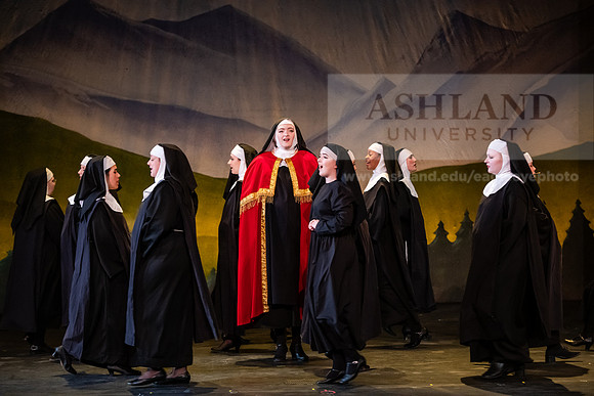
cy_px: 198
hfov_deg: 20.4
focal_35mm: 100
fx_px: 1650
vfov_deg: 13.7
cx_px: 297
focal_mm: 100
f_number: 3.2
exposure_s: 1/200
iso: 4000
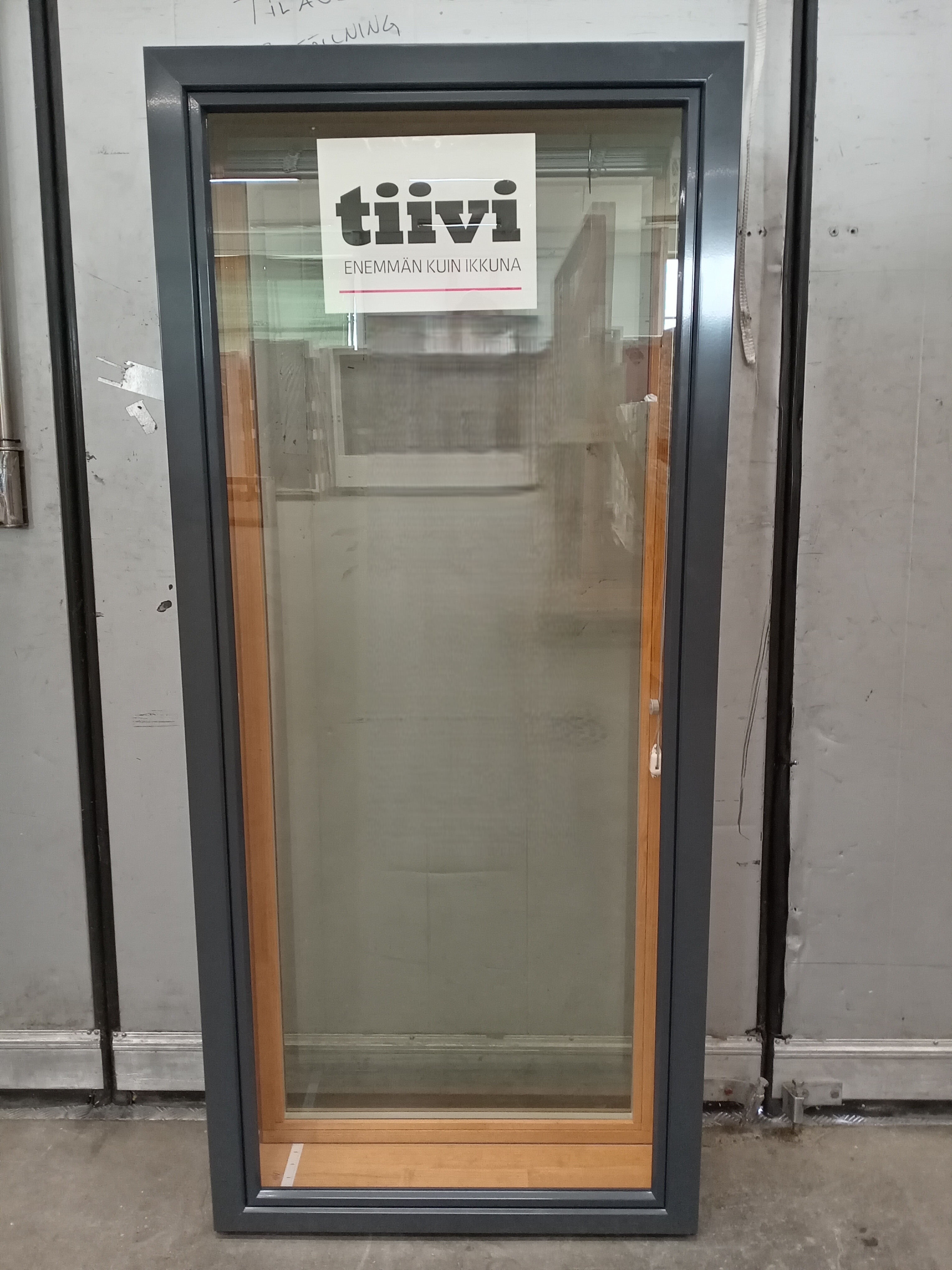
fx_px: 990
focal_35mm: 27
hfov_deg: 51.4
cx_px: 476
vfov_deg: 65.3
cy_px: 635
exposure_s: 1/20
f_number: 1.8
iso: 1150
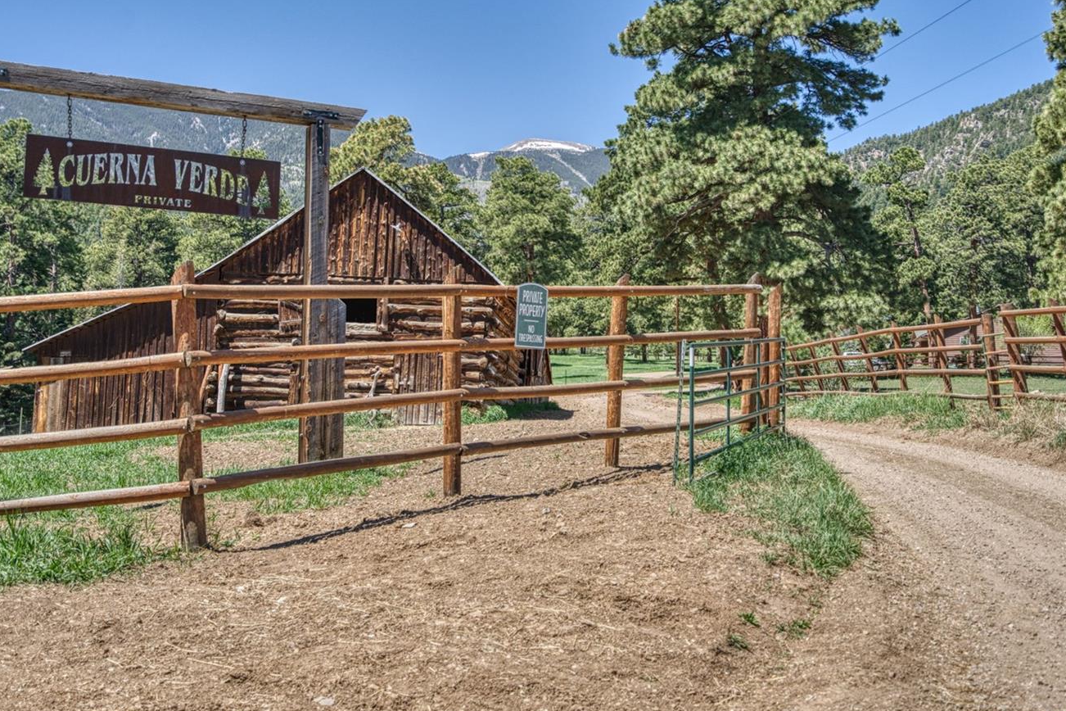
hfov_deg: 45.4
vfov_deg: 31.1
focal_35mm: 43
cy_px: 302
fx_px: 1273
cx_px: 535
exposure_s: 1/640
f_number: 4
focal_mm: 35
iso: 100
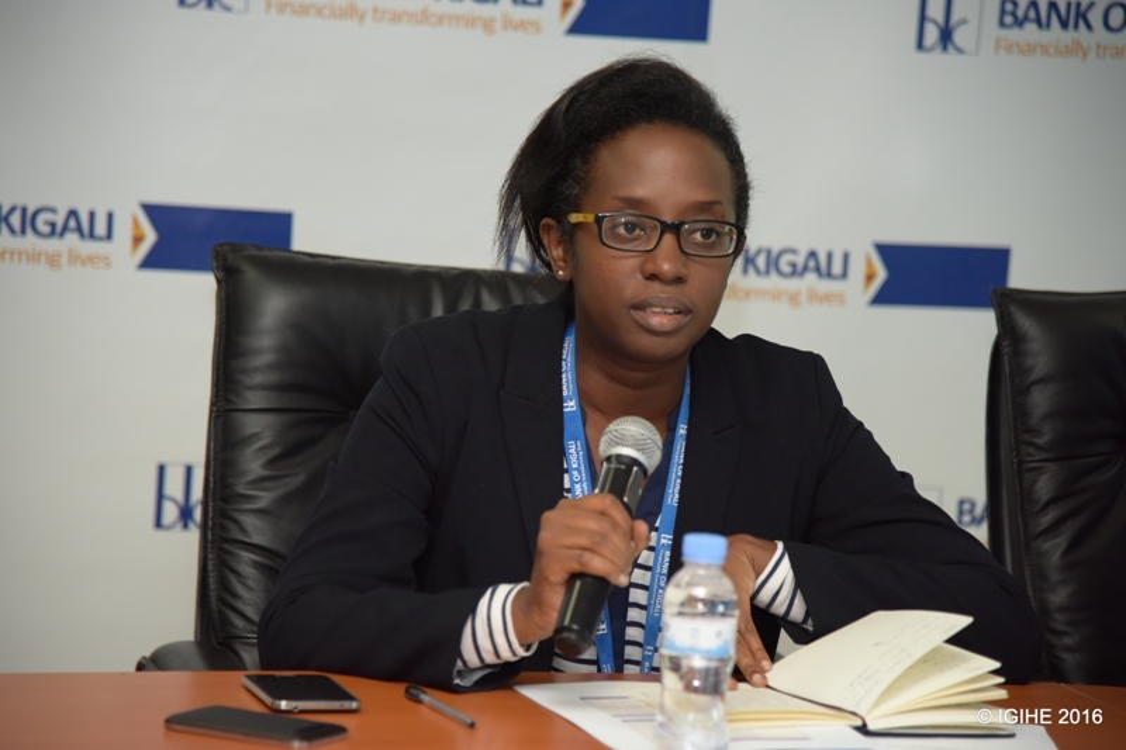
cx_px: 563
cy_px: 375
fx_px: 3752
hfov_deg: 17.1
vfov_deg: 11.4
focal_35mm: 120
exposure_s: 1/250
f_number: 4
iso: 2500
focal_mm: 120
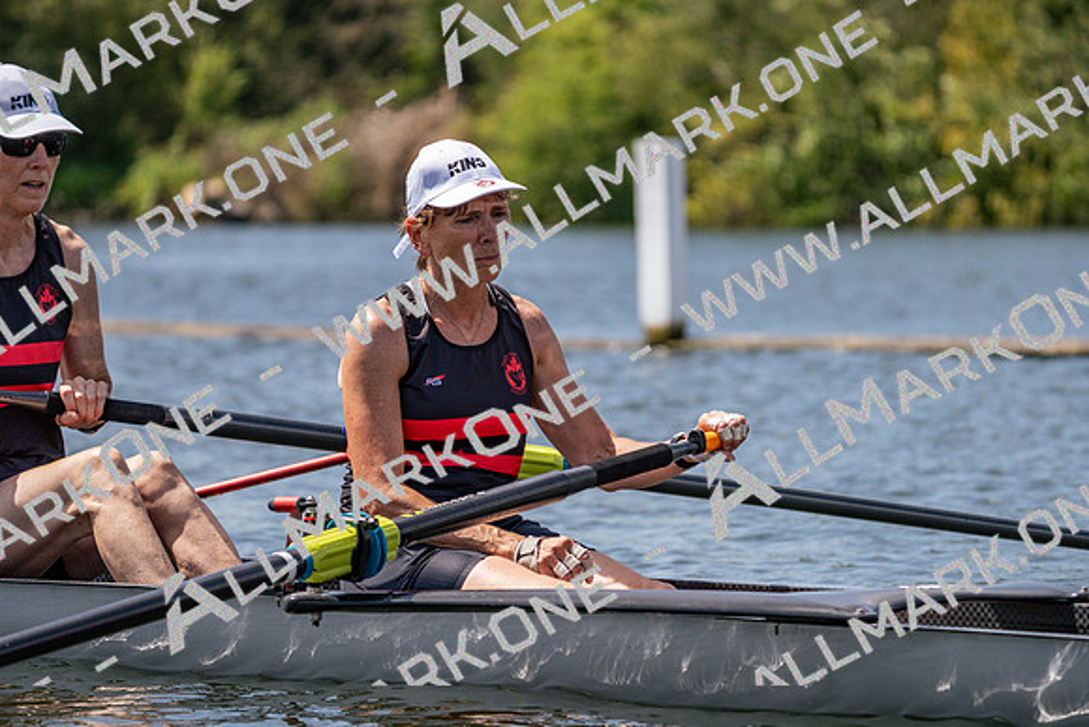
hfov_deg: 8.9
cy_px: 364
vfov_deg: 6.0
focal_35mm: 230
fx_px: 6959
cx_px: 544
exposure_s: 1/2000
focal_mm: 230
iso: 250
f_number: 5.6
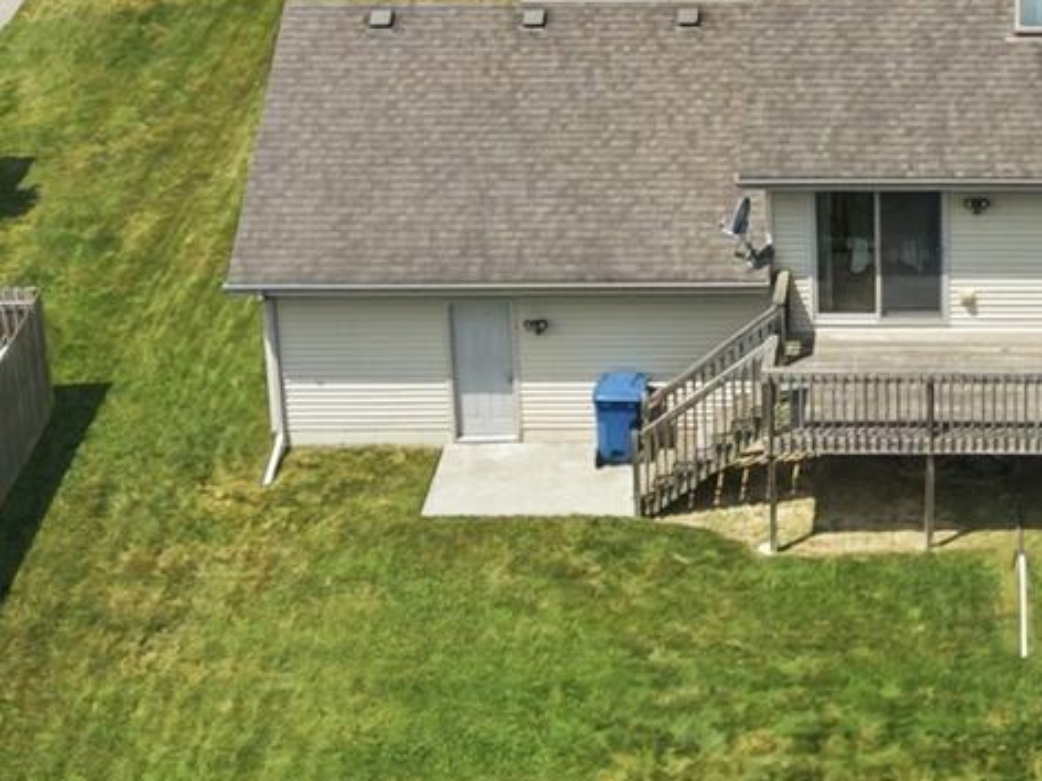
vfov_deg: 11.5
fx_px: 3823
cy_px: -30
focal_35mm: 127
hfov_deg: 15.2
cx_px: 1099
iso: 160
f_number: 1.8
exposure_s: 1/4000
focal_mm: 8.7
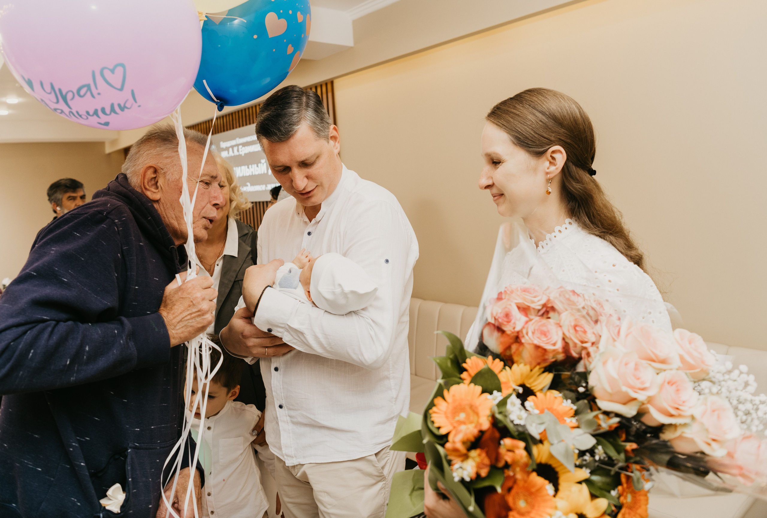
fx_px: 548
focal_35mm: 26
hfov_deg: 70.0
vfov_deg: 50.7
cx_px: 365
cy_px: 245
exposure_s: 1/160
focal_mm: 24
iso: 250
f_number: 4
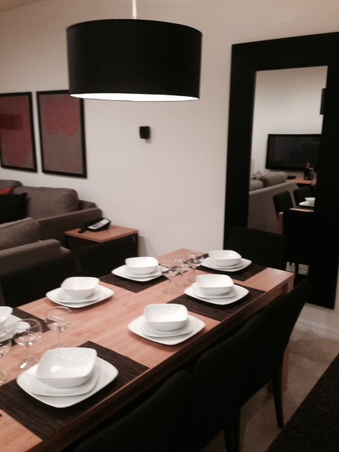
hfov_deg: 42.9
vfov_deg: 55.4
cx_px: 170
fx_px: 431
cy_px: 226
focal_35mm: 33
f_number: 2.4
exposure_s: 1/17
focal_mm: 4.12
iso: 400
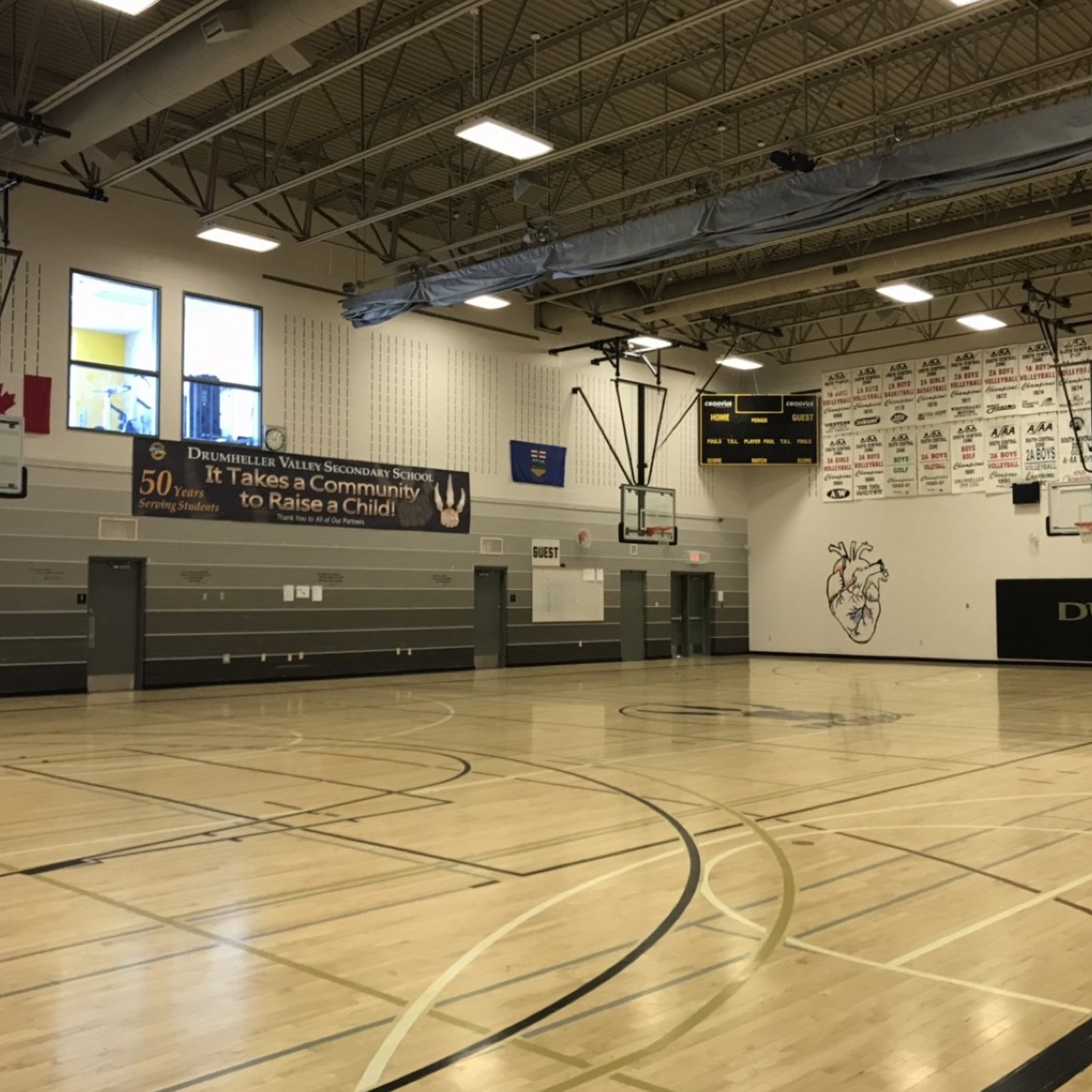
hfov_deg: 48.5
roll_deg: -0.4
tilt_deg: +1.8
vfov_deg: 48.4
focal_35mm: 34
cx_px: 547
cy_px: 552
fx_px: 1213
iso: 32
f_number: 1.8
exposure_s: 1/30
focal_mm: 3.99
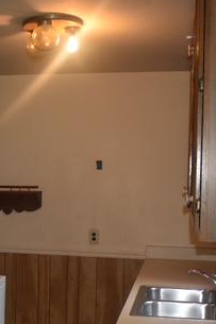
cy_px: 222
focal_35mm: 63
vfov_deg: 31.6
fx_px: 568
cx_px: 35
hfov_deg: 21.2
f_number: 3.8
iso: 800
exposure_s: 1/125
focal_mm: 20
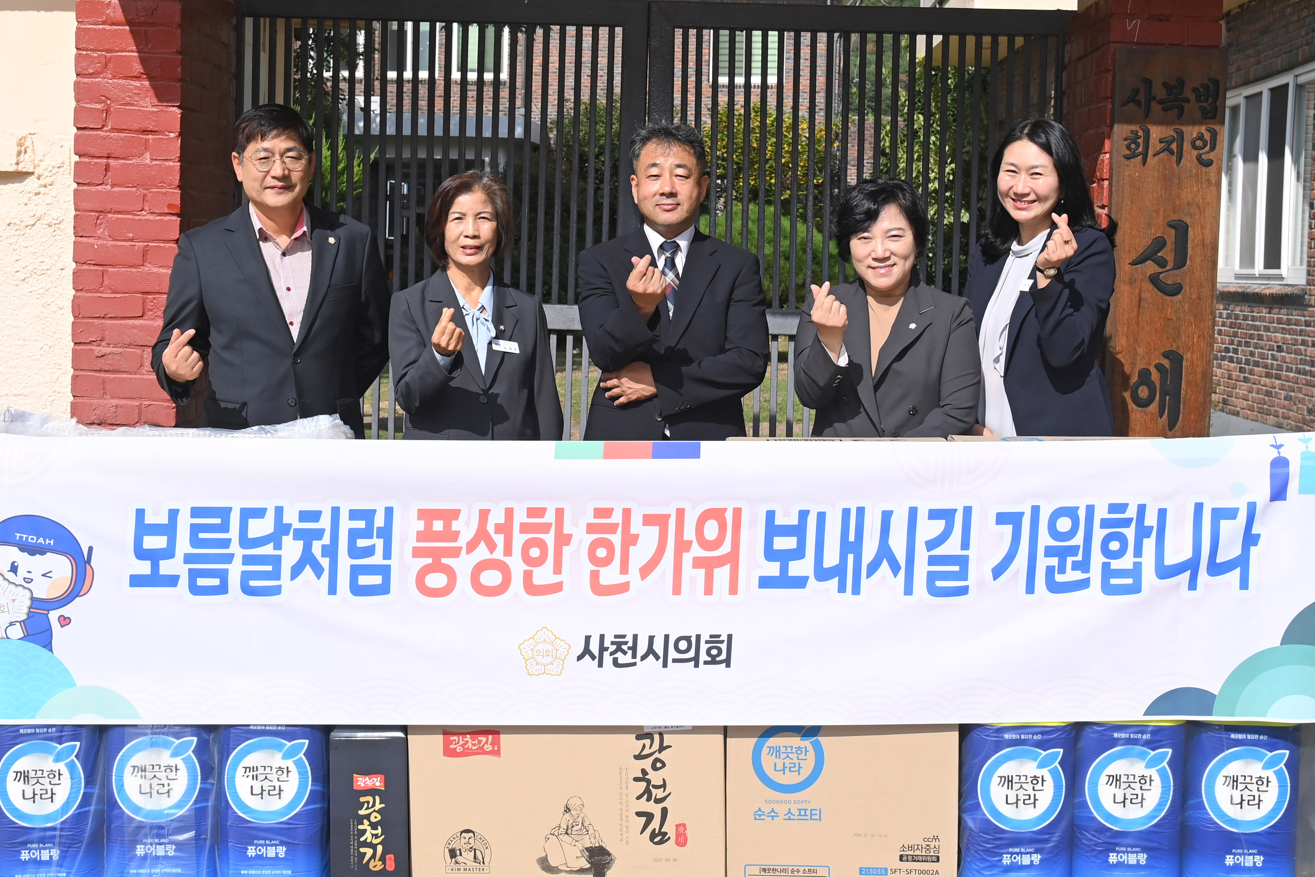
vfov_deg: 41.1
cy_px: 438
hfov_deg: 58.7
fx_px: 1169
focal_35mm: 32
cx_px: 658
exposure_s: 1/320
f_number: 9
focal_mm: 32
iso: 125
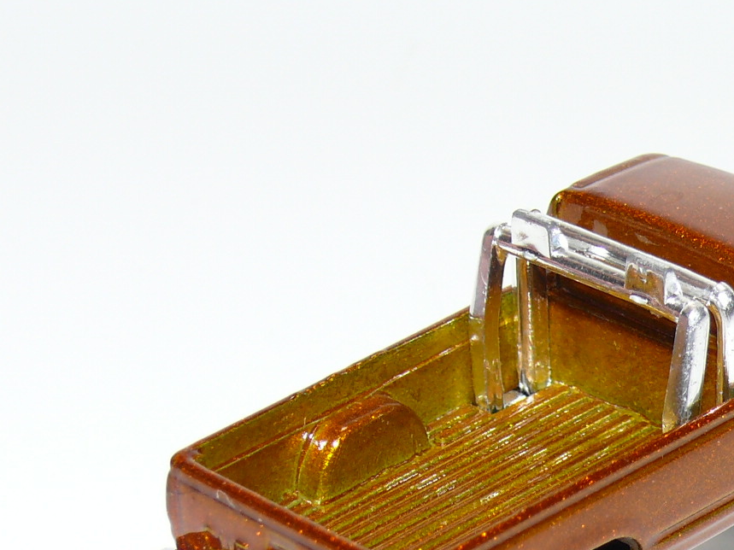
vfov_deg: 9.1
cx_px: 663
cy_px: 427
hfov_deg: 12.1
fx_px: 3435
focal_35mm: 162
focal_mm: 12.2
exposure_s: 1/30
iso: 100
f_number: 4
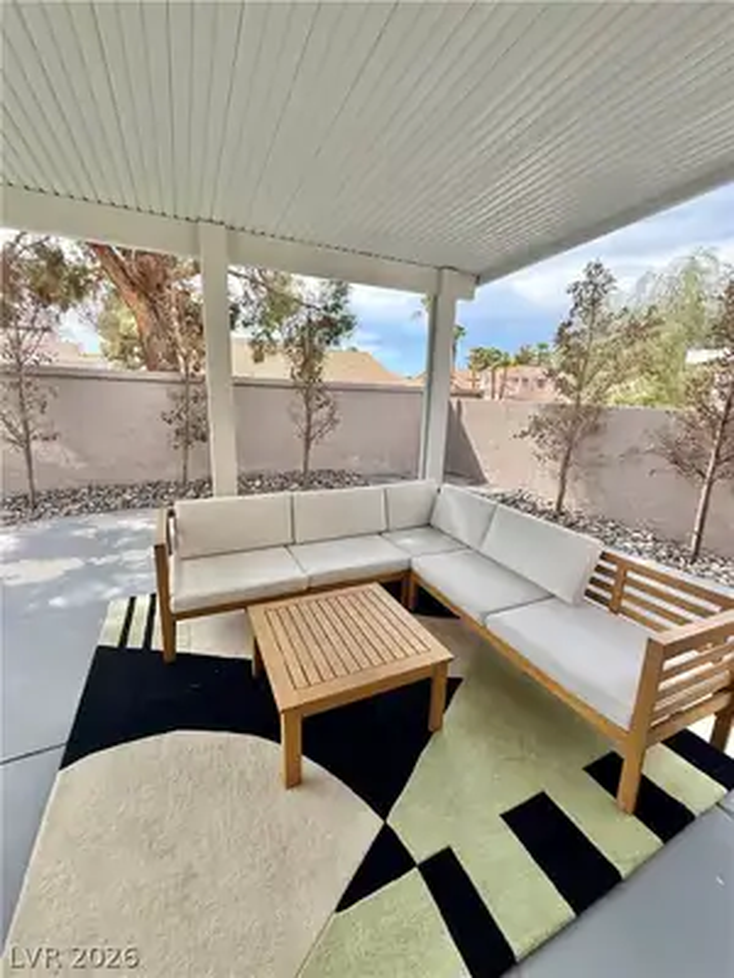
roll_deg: -3.2
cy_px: 489
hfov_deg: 85.7
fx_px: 396
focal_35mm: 14
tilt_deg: -13.5
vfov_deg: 102.1
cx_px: 367
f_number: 2.2
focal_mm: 2.22
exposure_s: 1/1050
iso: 64
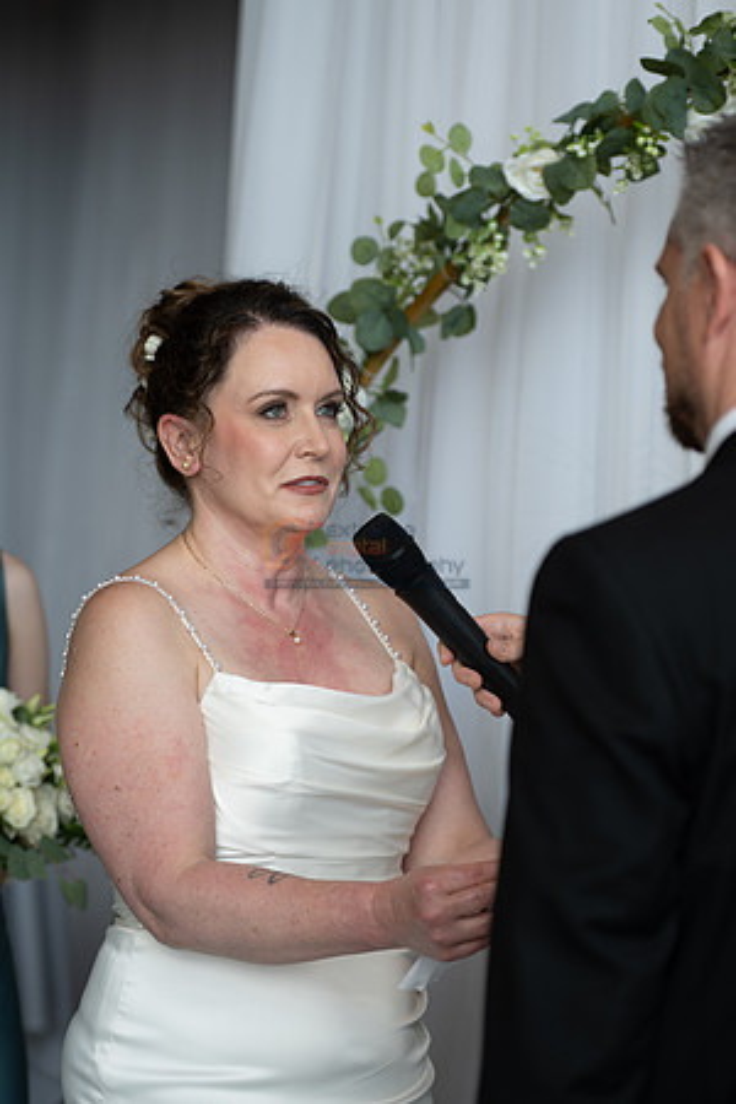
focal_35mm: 98
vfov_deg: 20.8
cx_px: 368
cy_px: 552
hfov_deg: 14.0
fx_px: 3005
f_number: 3.2
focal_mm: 98
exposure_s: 1/160
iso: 125
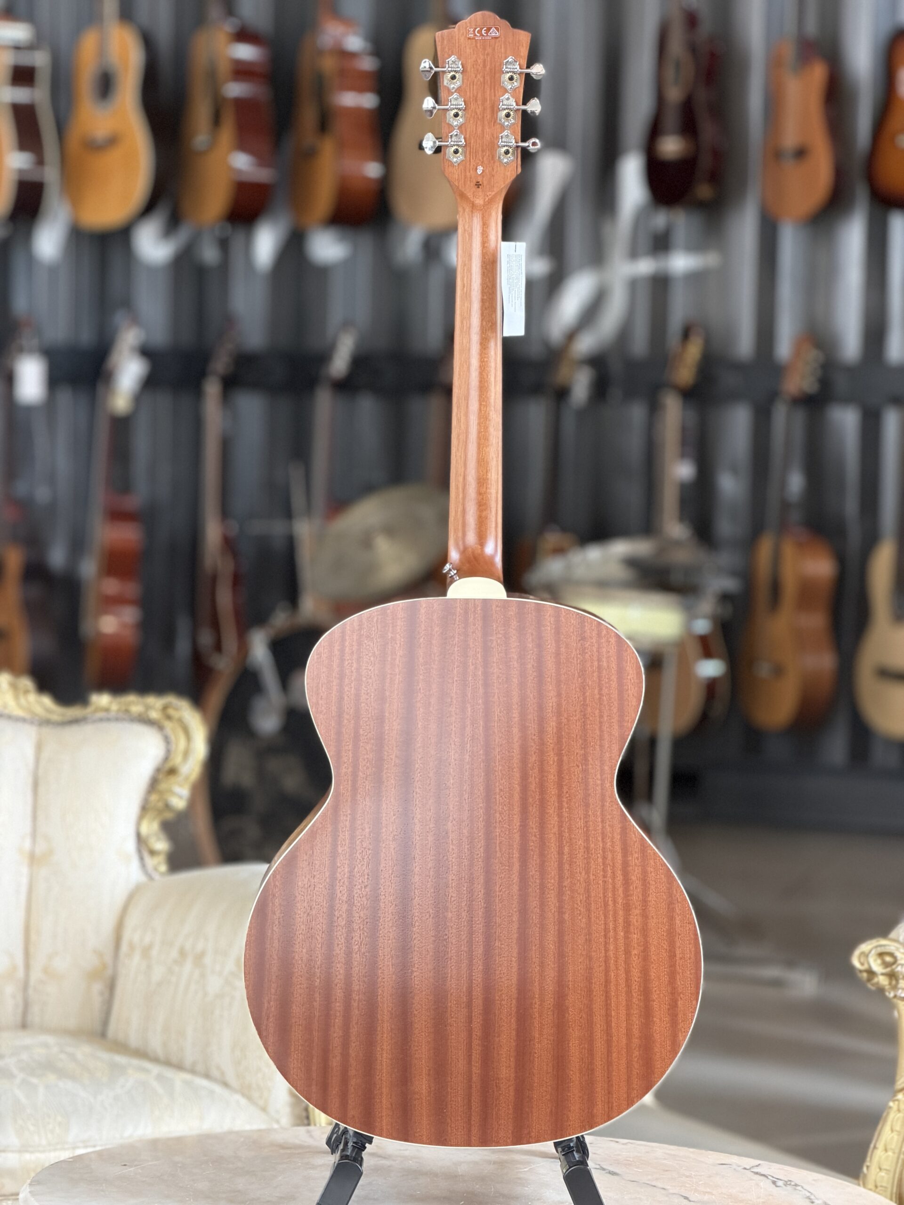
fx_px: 3482
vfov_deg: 19.6
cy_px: 602
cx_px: 452
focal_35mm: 100
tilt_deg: -5.8
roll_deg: -2.0
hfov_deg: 14.8
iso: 200
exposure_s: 1/121
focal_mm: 16.89
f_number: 2.8
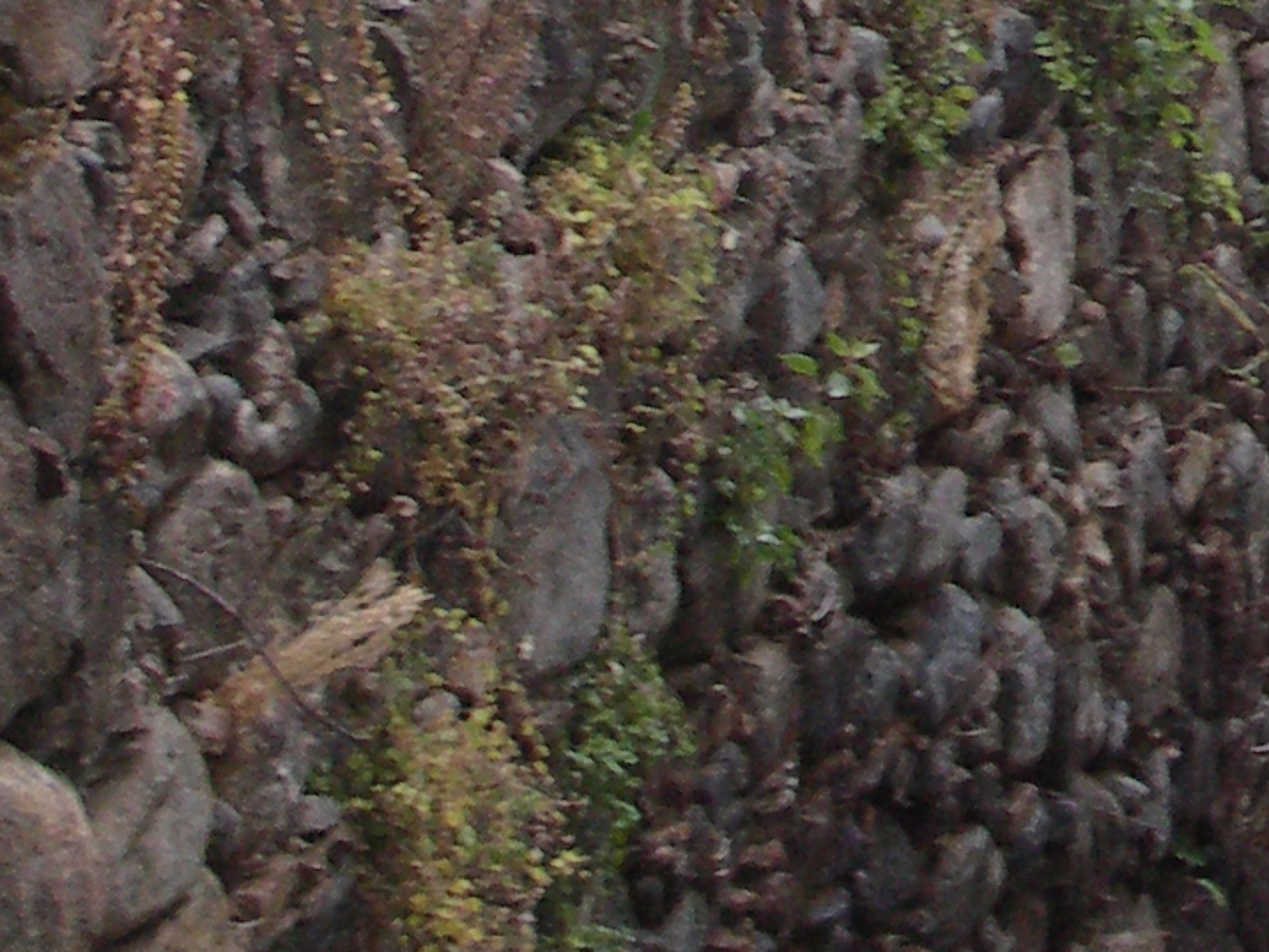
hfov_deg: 6.5
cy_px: -1083
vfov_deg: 4.9
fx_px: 10853
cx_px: 2497
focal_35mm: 296
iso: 200
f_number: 5
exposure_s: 1/25
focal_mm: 16.9
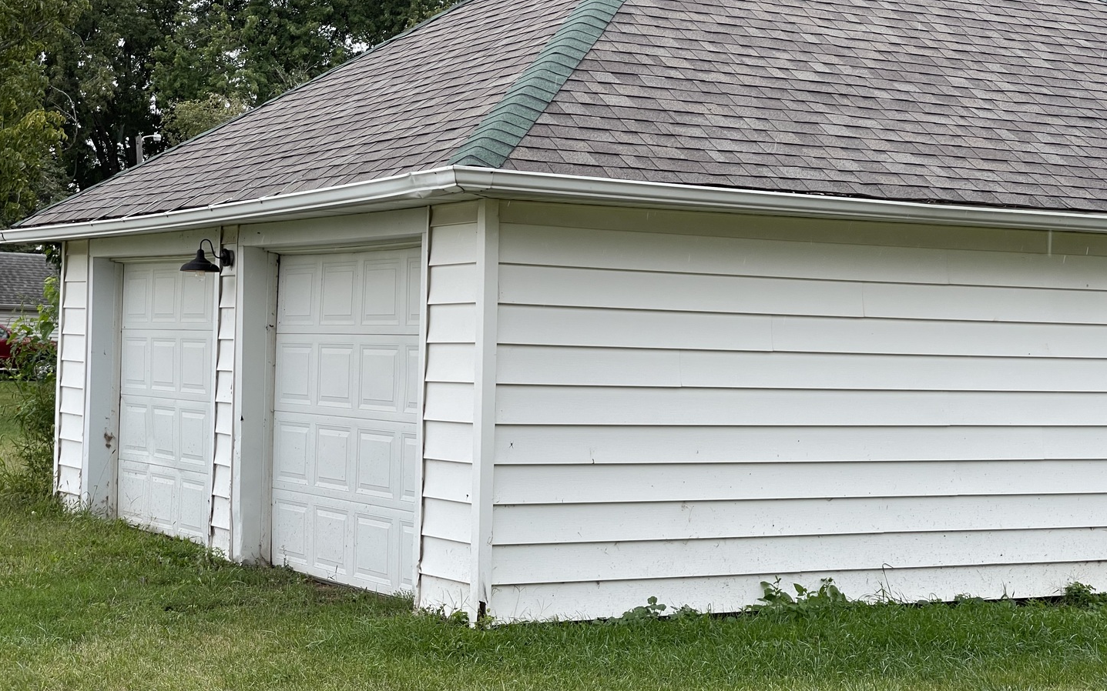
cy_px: 399
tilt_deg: -2.1
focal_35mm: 68
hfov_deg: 30.2
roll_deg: -1.6
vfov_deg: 19.1
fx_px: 2051
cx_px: 553
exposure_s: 1/388
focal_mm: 7.5
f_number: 2.2
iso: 20
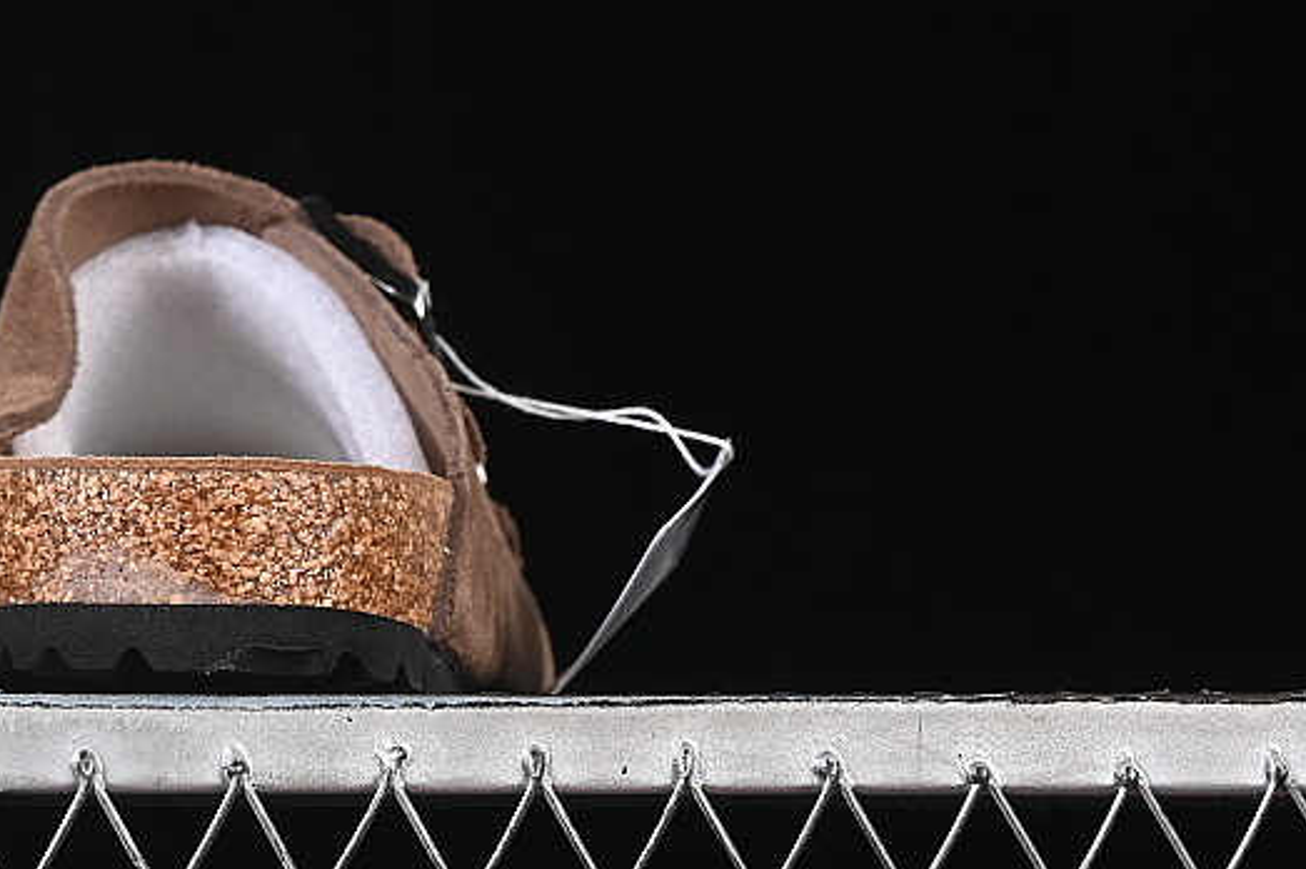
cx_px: 2
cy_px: 132
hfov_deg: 13.1
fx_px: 5619
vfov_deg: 8.8
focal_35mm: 155
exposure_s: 1/60
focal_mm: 50
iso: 160
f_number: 6.3
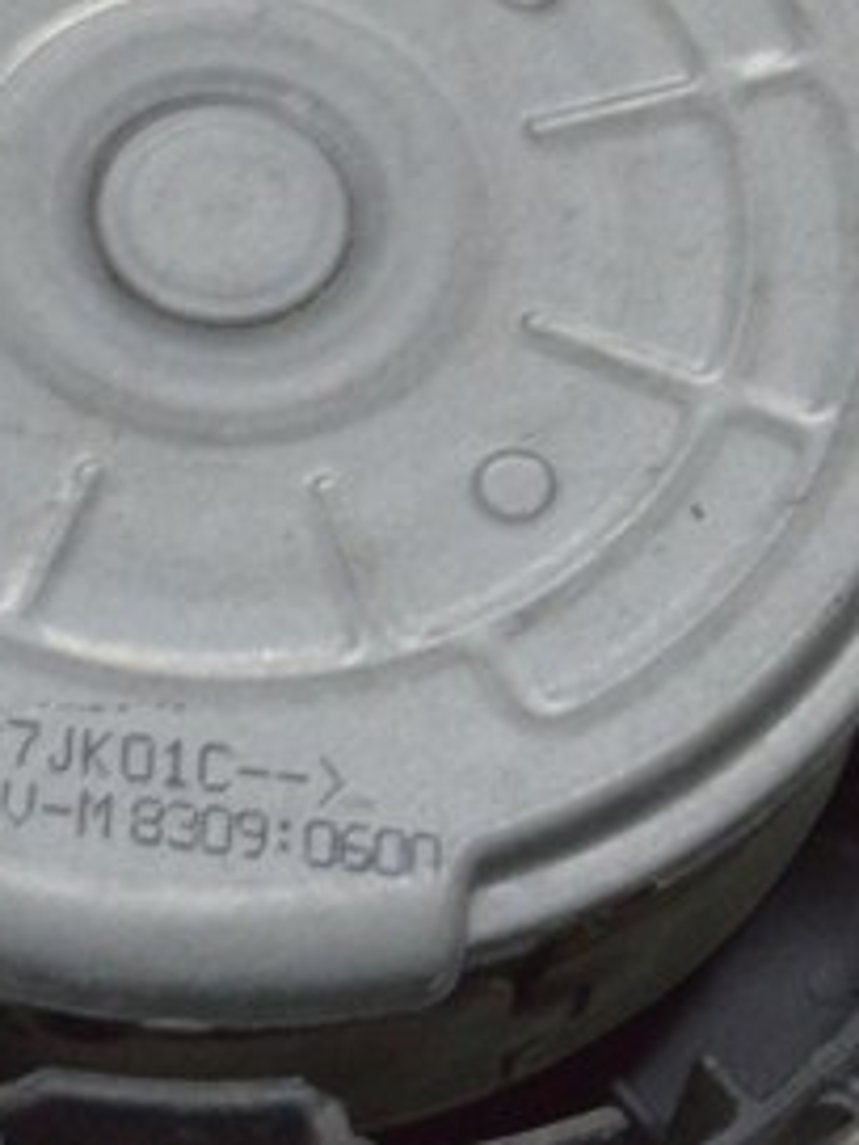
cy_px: 419
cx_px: 253
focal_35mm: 186
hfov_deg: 8.0
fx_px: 6158
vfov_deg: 10.6
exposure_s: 1/20
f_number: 20
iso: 6400
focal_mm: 55
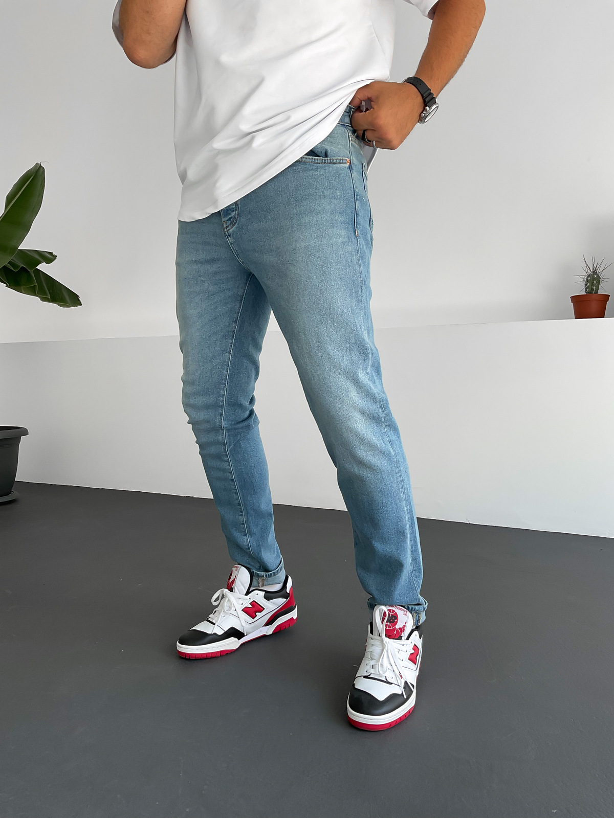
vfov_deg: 61.7
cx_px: 307
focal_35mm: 29
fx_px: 686
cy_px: 409
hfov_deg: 48.2
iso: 16
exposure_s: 1/125
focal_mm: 3
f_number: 1.8
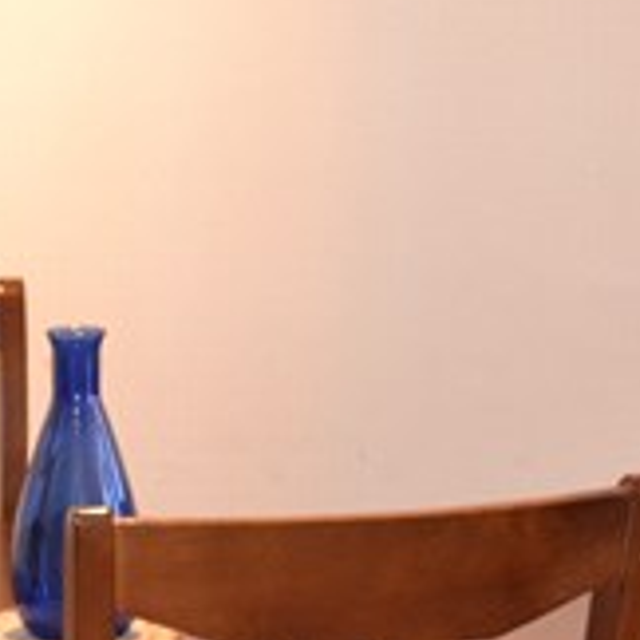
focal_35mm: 164
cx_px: -213
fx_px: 3430
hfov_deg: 10.4
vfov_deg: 10.5
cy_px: 737
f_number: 4.2
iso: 2200
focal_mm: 26
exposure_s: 1/60
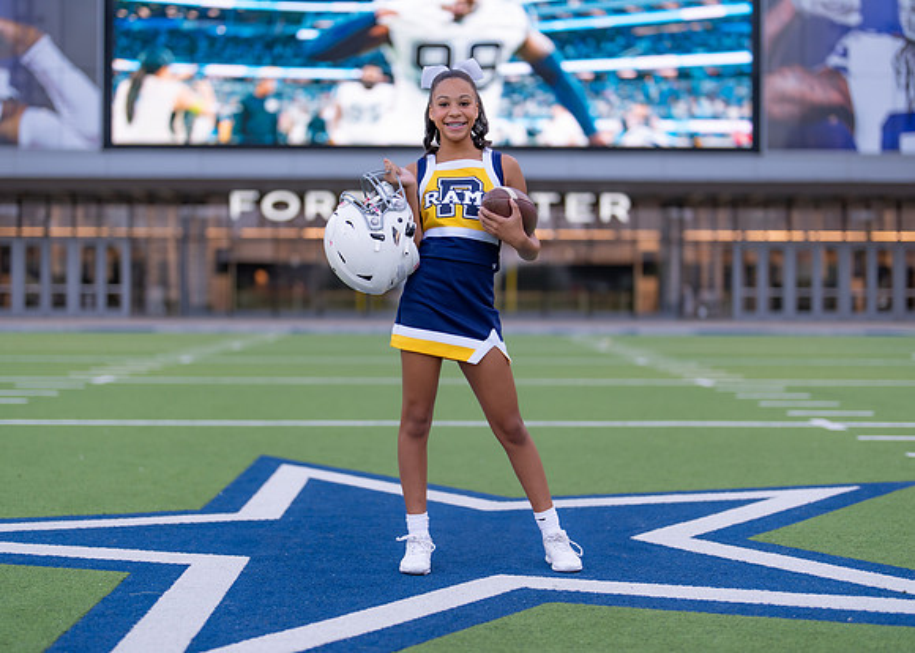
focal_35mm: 58
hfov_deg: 33.9
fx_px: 1503
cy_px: 310
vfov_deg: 24.5
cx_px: 455
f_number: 1.2
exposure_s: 1/320
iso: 200
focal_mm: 50
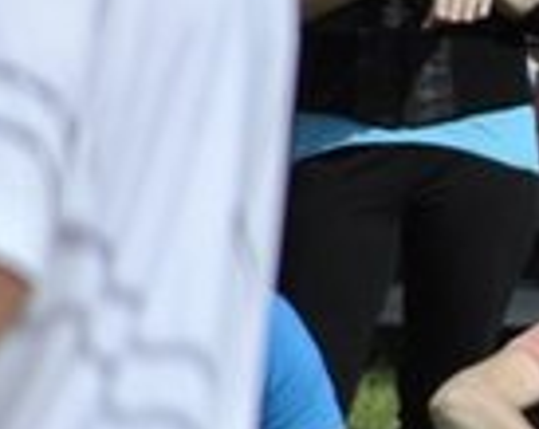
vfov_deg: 1.2
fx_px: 21362
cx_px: 1196
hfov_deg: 1.4
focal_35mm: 1342
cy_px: 224
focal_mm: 200
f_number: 5.6
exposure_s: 1/1000
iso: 200
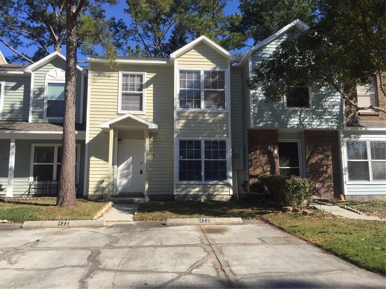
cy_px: 144
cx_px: 193
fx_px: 323
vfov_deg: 48.2
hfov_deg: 61.7
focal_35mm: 29
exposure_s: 1/1883
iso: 32
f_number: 2.2
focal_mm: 4.15
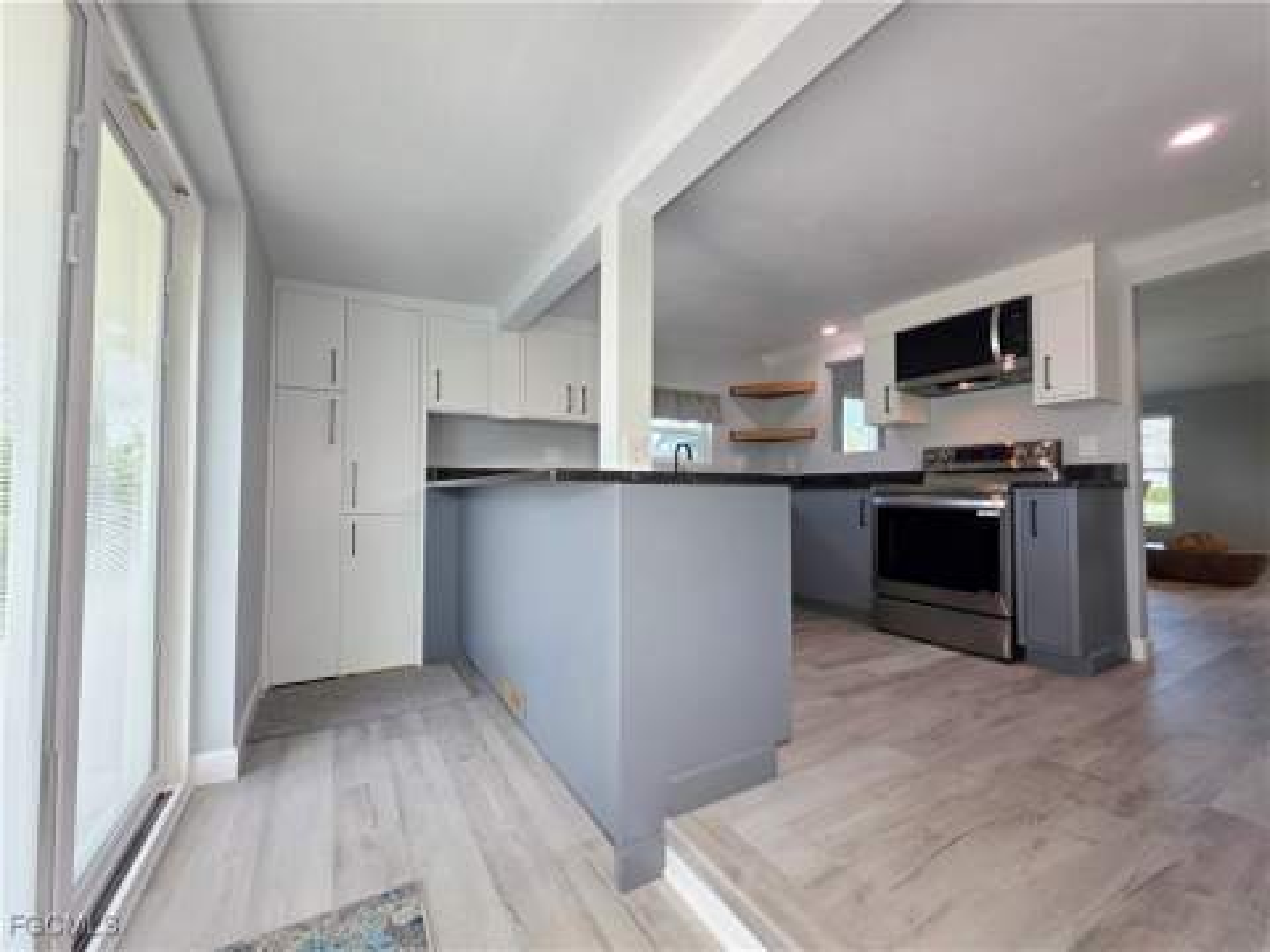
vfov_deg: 89.9
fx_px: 477
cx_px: 635
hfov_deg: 106.2
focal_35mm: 13
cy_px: 476
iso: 40
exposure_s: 1/120
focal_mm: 2.2
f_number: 1.9
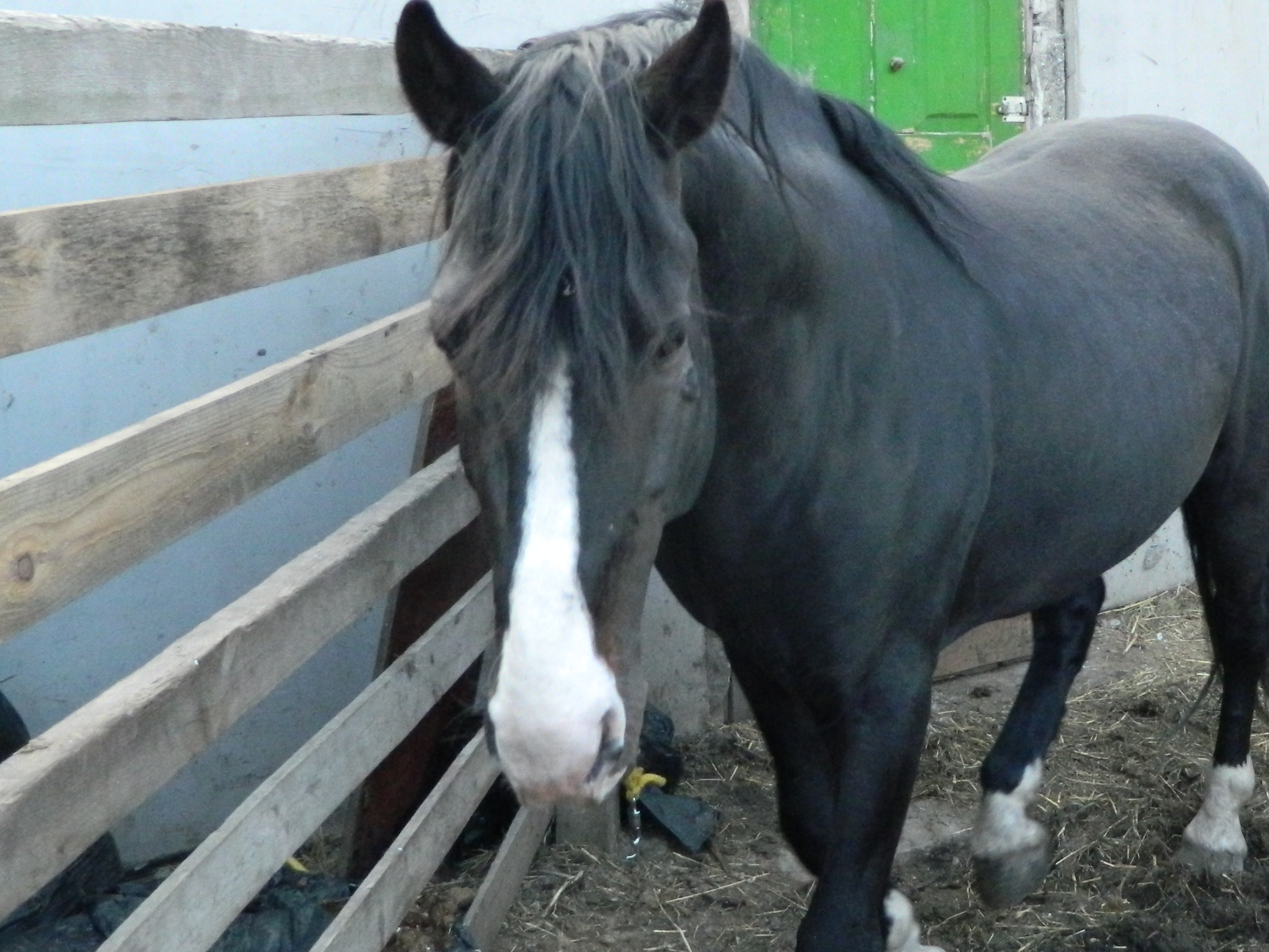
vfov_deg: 28.0
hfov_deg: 36.1
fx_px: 1906
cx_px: 935
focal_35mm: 52
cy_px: 493
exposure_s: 1/250
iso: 400
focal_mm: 5.1
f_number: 3.2
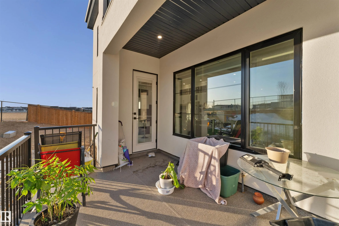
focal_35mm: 14
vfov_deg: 81.2
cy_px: 113
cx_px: 170
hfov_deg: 104.3
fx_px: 132
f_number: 8
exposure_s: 1/125
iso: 160
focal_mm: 14
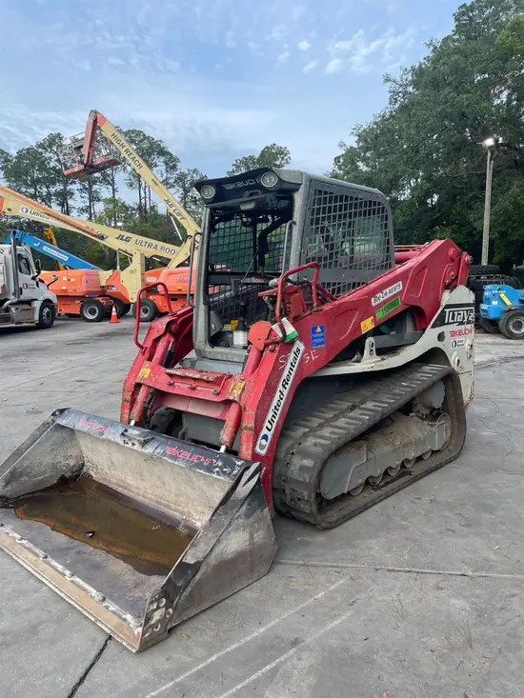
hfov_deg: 53.1
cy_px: 349
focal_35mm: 26
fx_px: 525
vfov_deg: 67.3
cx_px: 262
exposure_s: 1/678
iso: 32
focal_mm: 4.2
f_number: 1.6
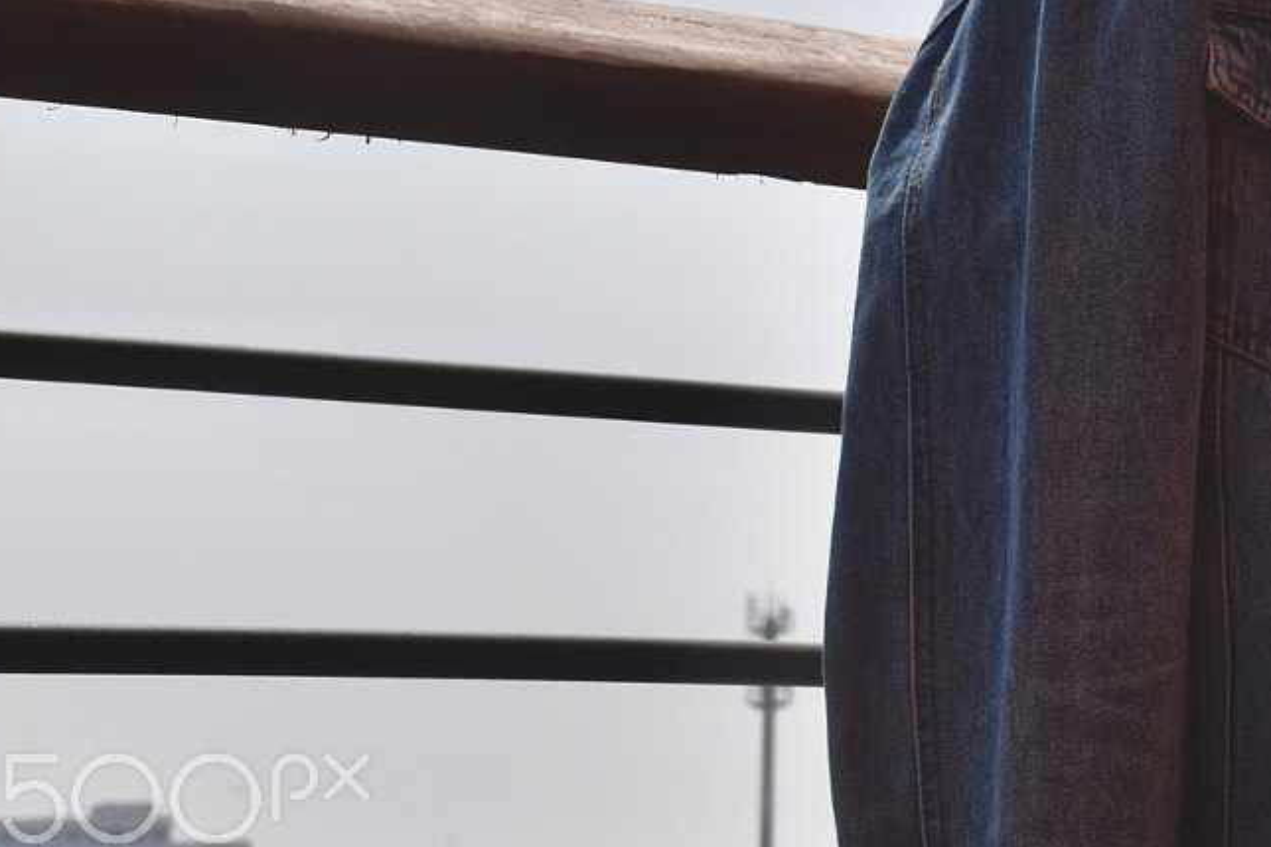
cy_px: 6
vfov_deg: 7.6
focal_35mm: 179
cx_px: 1458
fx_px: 6318
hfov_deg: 11.3
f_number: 10
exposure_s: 1/400
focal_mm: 48
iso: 200
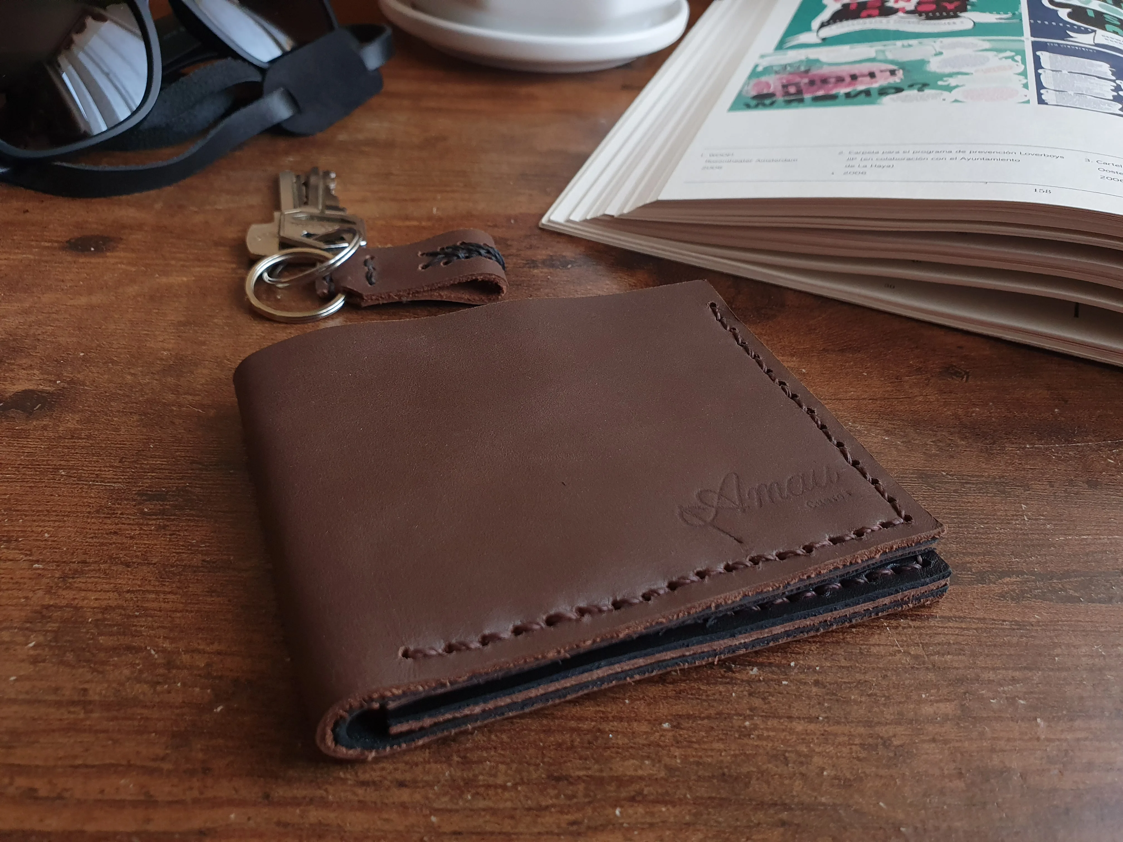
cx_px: 562
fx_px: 843
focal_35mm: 26
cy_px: 421
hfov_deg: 67.3
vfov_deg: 53.1
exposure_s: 1/50
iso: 250
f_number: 2.4
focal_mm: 4.32
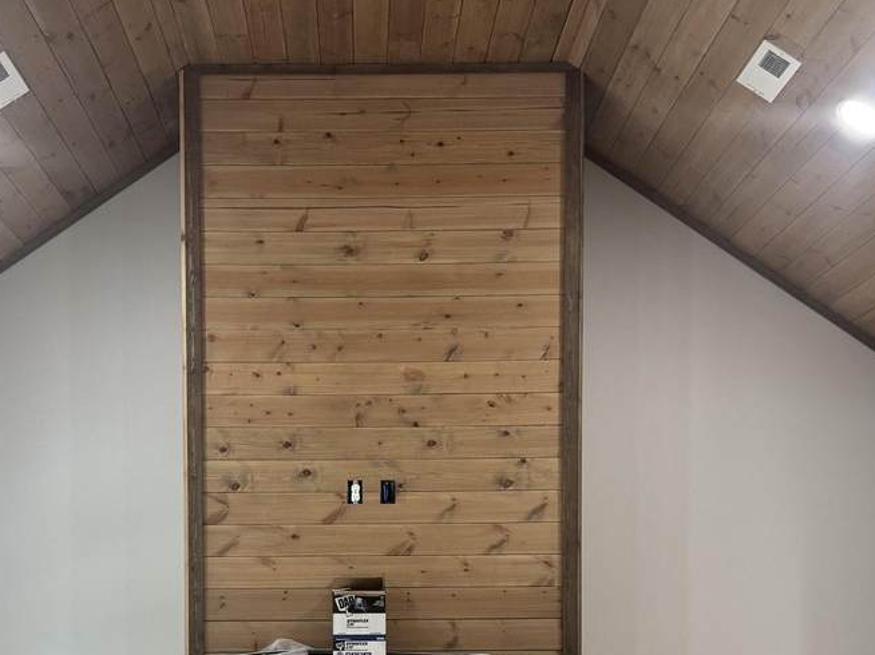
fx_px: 1188
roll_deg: -0.1
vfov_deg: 29.4
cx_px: 357
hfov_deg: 40.3
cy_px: 611
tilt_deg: -0.7
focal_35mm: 47
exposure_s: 1/120
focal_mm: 6.76
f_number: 1.78
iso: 200
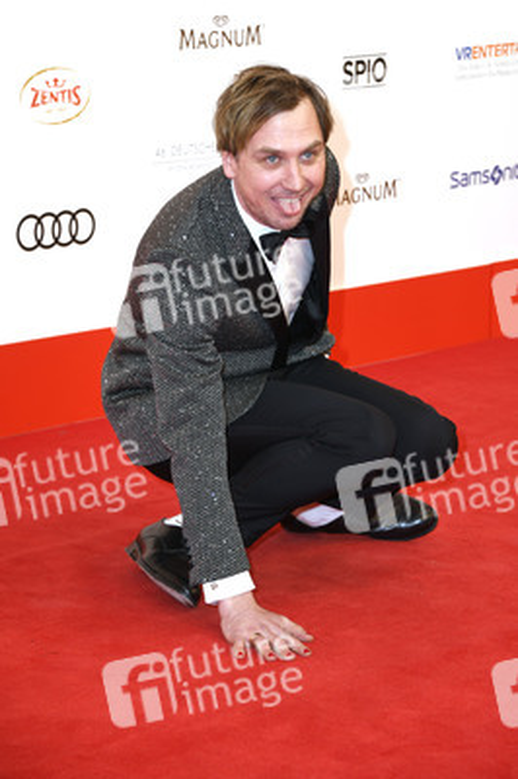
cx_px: 259
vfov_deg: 18.3
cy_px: 390
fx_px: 2421
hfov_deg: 12.2
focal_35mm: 112
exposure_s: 1/125
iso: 250
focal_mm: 112
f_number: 6.3
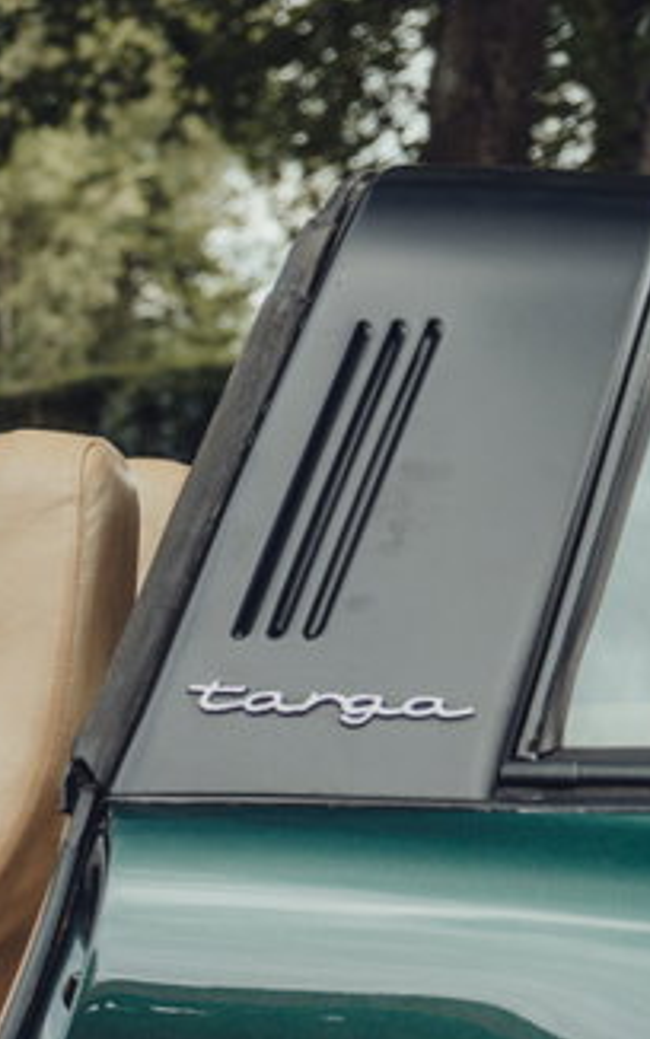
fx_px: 3172
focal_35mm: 112
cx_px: -846
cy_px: 827
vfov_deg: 18.4
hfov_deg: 10.3
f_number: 3.5
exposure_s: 1/250
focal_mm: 35
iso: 200
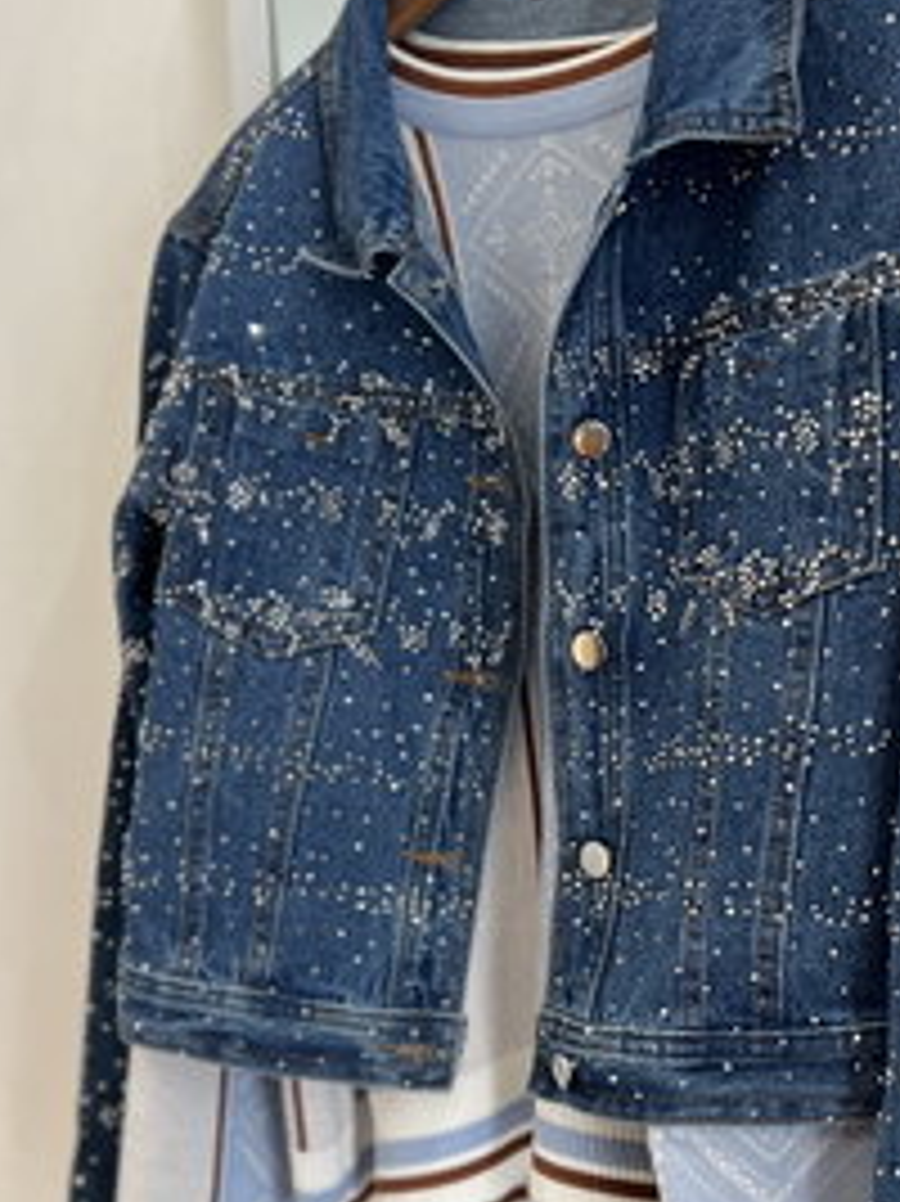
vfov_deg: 36.7
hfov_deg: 27.9
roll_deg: +1.0
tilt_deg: -8.0
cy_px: 732
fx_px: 1804
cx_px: 576
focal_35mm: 52
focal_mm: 5.7
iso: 125
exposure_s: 1/84
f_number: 1.5
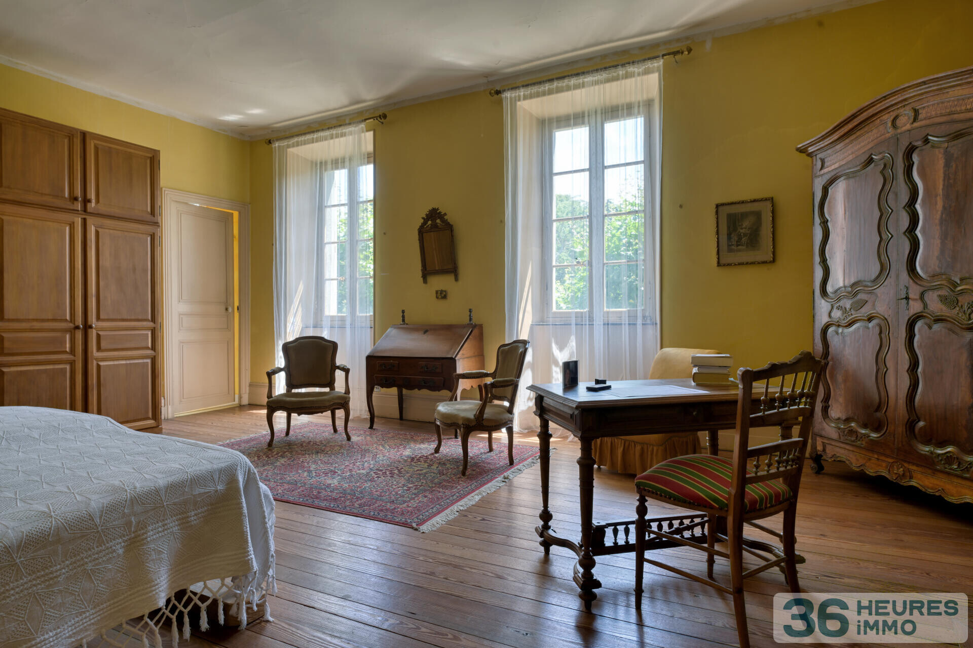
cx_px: 486
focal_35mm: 20
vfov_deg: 61.9
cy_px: 324
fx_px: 541
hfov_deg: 84.0
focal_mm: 20
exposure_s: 1/5
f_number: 9
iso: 100
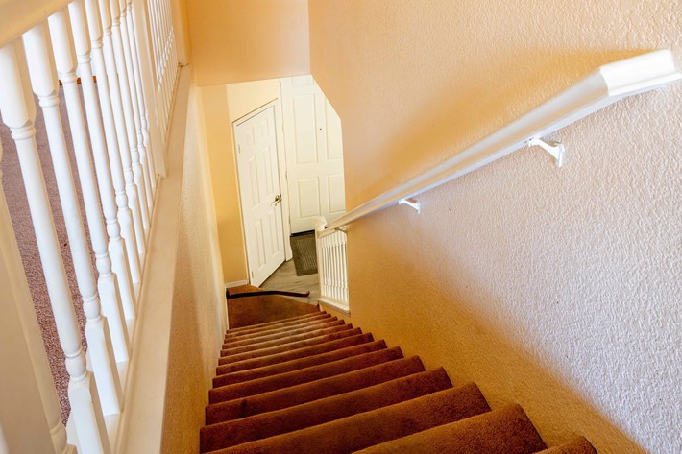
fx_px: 492
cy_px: 38
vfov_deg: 44.6
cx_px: 337
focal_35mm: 26
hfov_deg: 69.4
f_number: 9
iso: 500
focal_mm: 17
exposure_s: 1/3
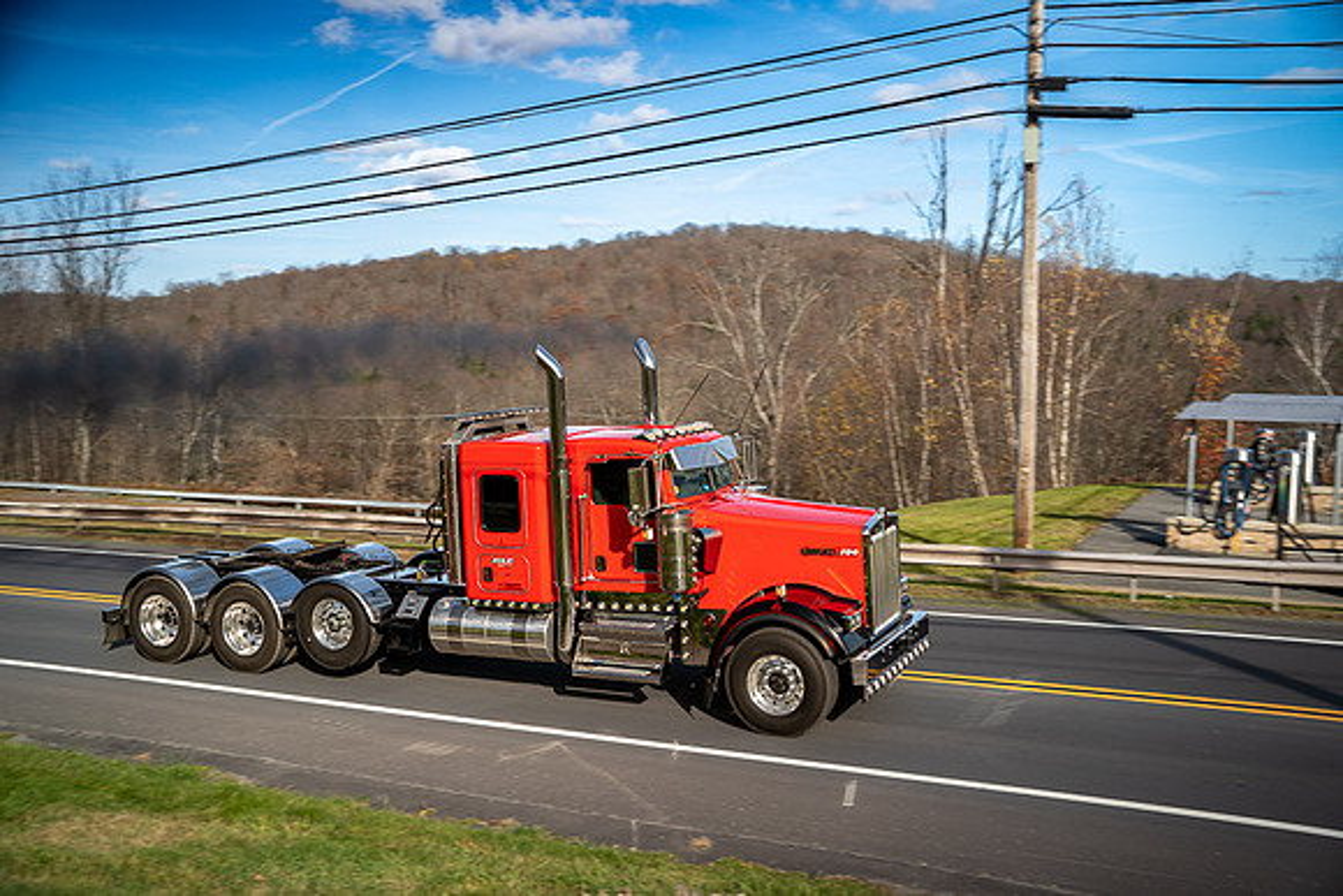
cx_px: 672
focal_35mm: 35
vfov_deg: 37.9
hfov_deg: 54.4
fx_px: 1306
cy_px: 448
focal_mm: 35
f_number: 2
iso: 100
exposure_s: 1/160
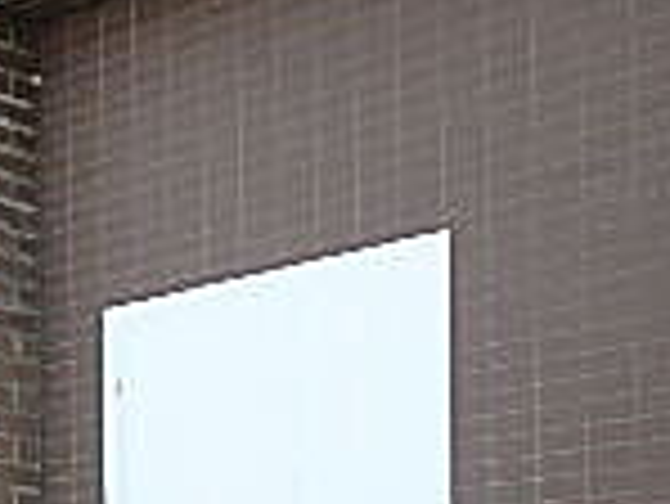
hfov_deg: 18.9
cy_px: 810
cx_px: -355
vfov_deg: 15.0
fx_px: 1743
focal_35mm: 90
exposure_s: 1/500
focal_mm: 3.7
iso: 125
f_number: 3.5
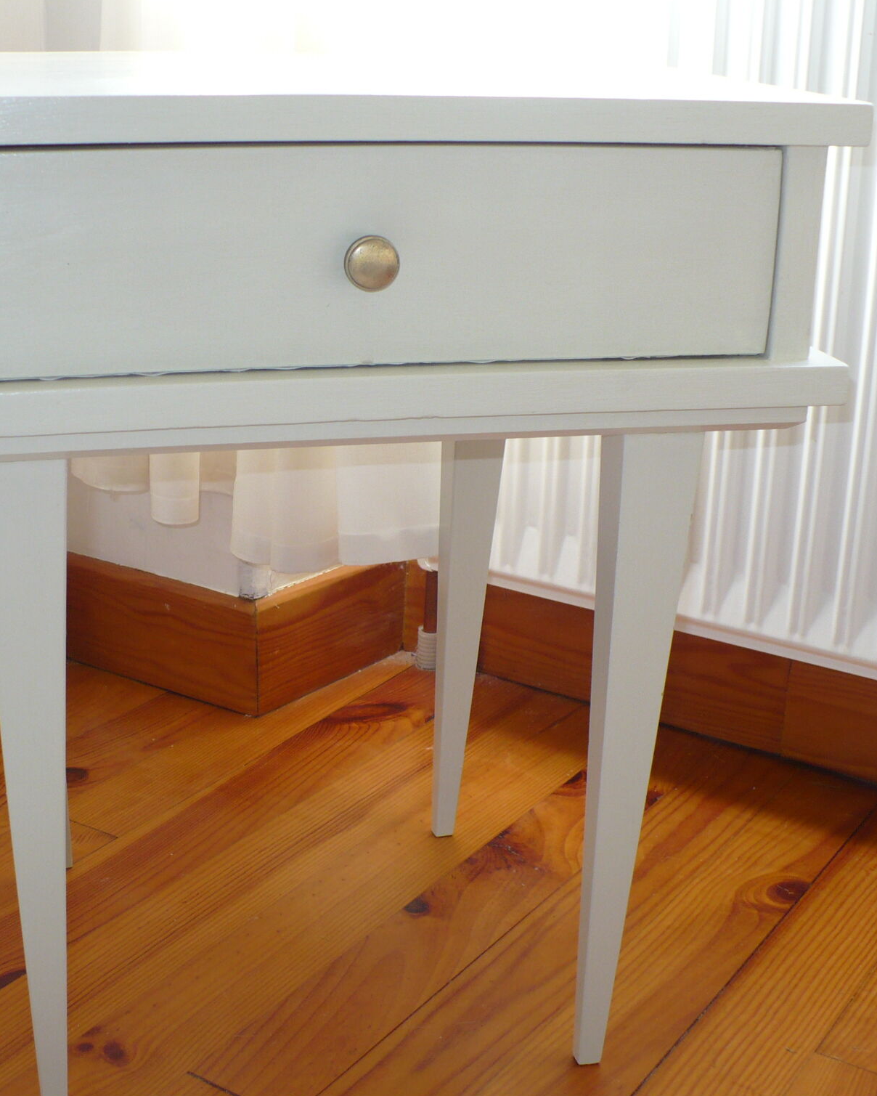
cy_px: 553
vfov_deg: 38.0
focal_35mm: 49
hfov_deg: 30.8
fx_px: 1589
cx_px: 348
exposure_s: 1/30
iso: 100
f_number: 2.8
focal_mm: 6.1
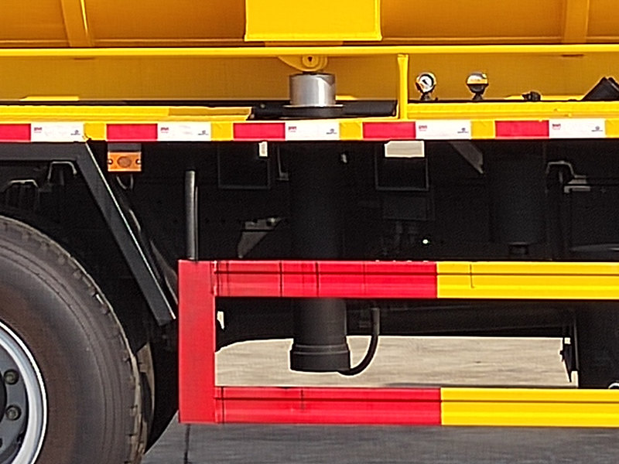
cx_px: 310
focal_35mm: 33
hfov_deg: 55.4
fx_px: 590
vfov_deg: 42.9
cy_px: 232
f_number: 1.9
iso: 394
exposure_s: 1/1974
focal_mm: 5.52
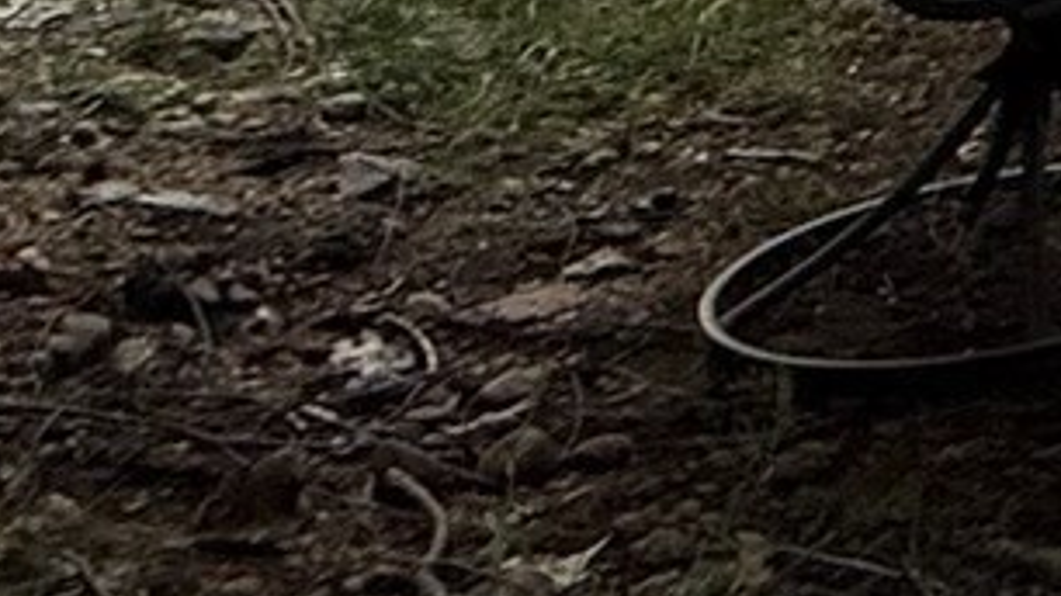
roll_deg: +0.2
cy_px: -1279
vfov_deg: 9.1
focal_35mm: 102
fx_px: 2869
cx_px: 3086
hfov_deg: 11.9
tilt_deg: +1.5
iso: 64
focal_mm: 2.22
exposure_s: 1/286
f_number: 2.2
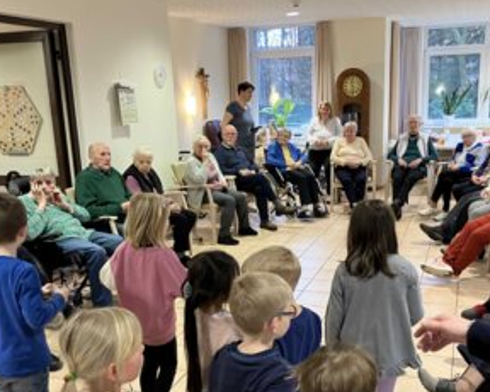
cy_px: 245
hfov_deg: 47.9
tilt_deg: -13.6
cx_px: 260
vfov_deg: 38.9
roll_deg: +1.8
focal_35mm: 38
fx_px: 551
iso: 250
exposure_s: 1/50
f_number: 1.8
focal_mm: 3.99
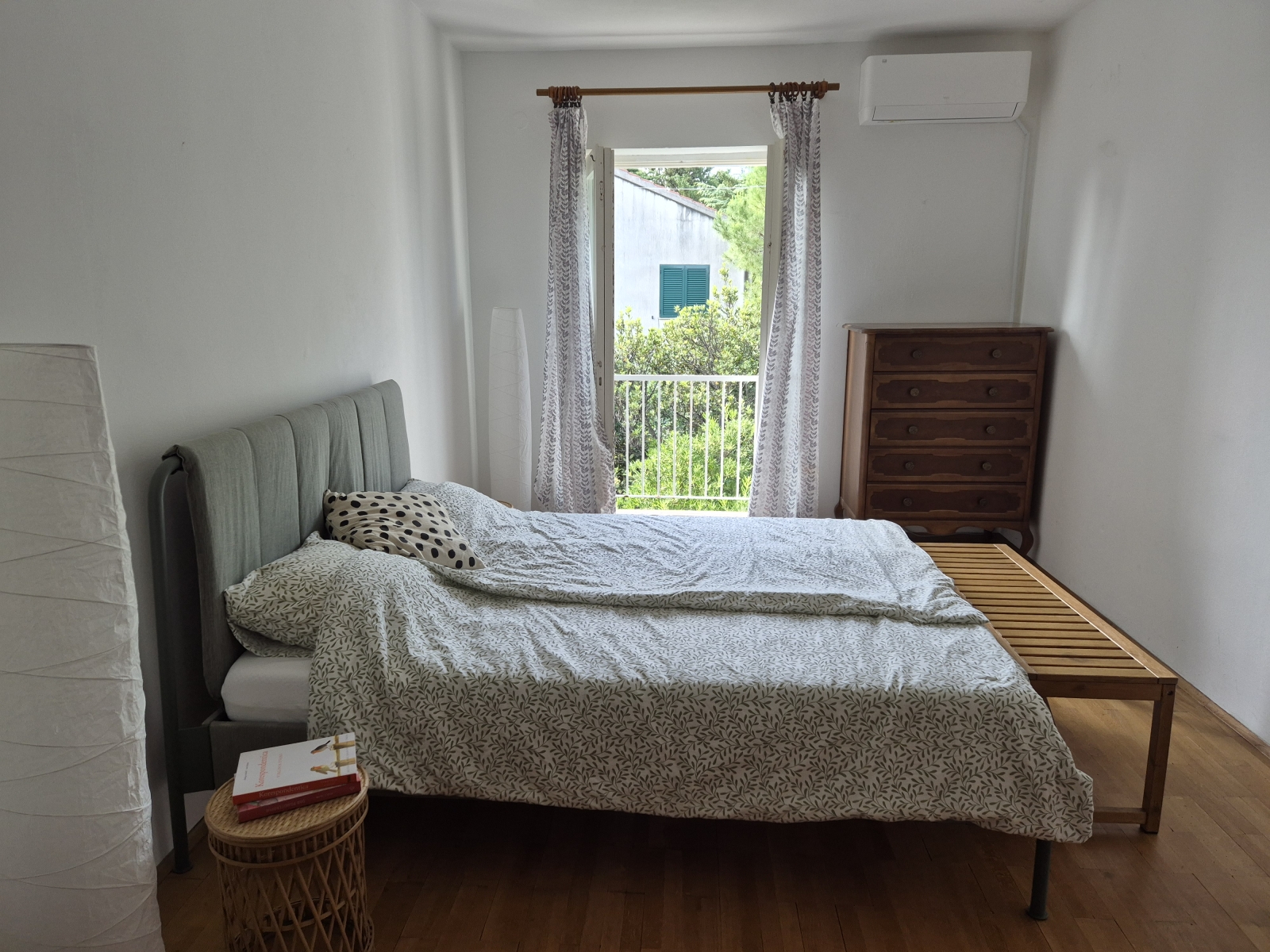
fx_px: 844
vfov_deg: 58.9
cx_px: 635
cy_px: 476
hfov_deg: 73.9
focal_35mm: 23
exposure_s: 1/180
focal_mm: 5.4
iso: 80
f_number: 1.8
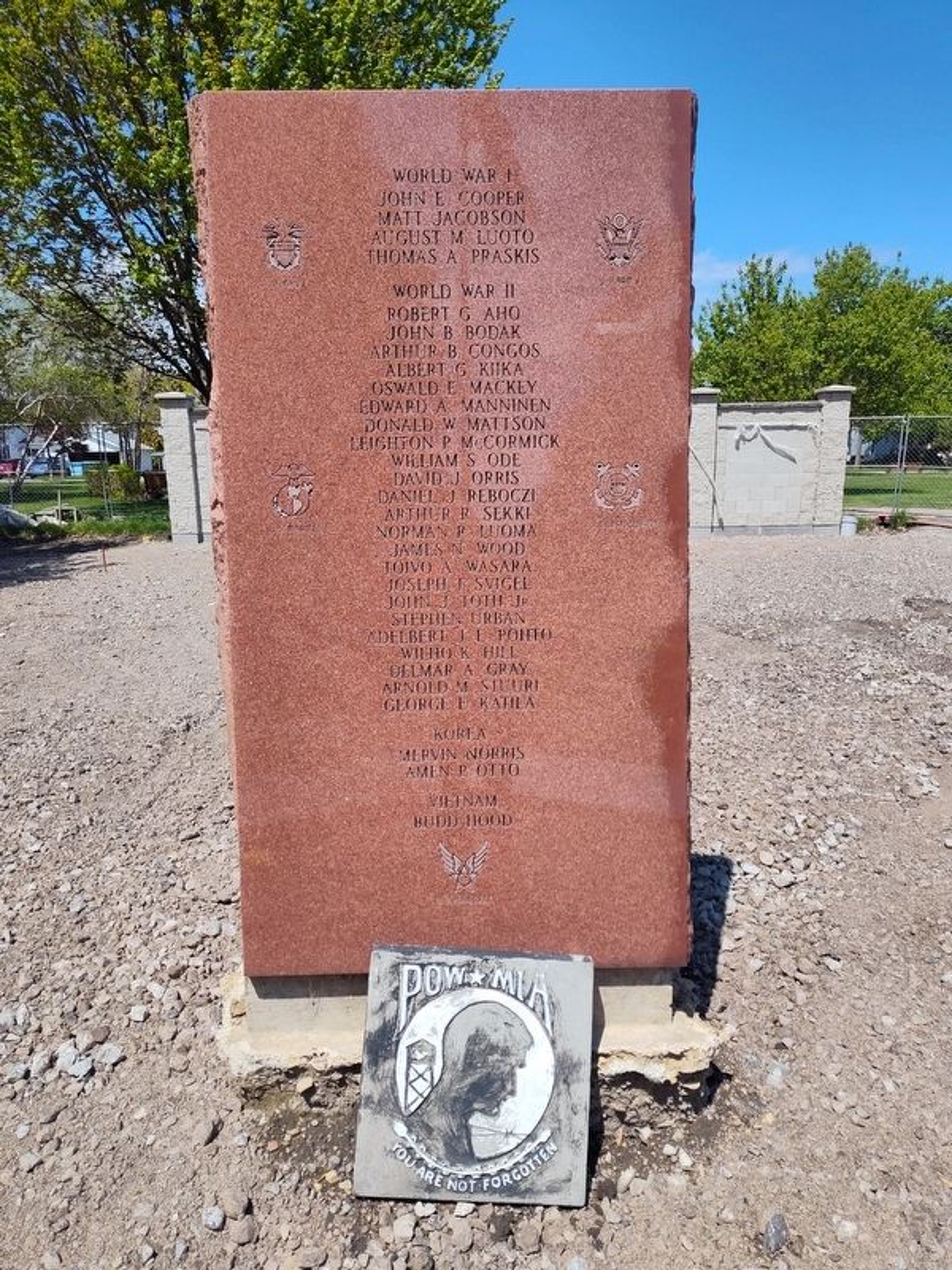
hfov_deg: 58.9
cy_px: 635
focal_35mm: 23
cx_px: 476
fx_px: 843
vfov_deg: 73.9
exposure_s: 1/1997
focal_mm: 5.56
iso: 100
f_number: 1.8
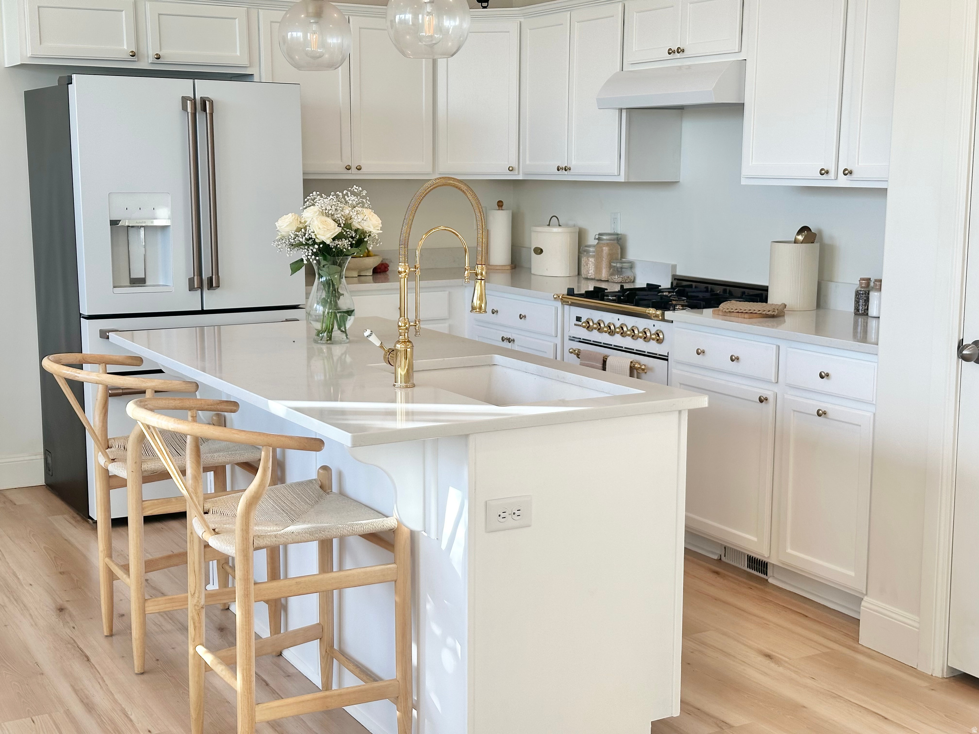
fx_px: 1358
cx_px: 490
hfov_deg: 39.7
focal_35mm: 48
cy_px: 367
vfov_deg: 30.3
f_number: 1.78
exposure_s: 1/135
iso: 50
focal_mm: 6.86
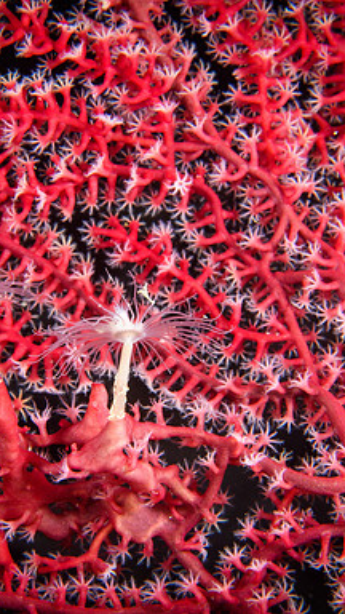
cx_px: 109
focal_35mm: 155
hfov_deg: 7.8
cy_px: 333
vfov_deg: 13.9
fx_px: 2521
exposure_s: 1/160
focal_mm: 60
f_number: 18
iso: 100
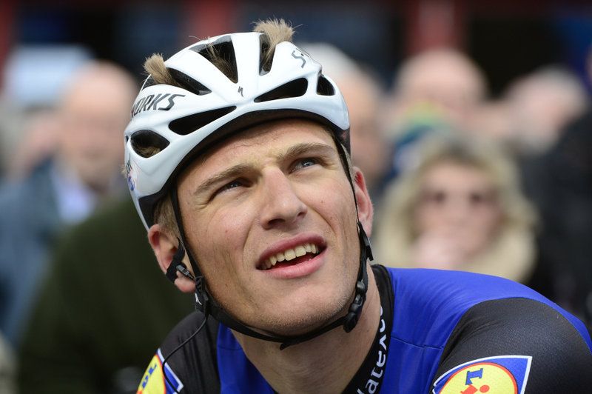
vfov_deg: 5.5
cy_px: 197
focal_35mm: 250
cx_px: 296
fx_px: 4108
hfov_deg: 8.2
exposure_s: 1/1000
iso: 1000
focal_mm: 250
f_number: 8
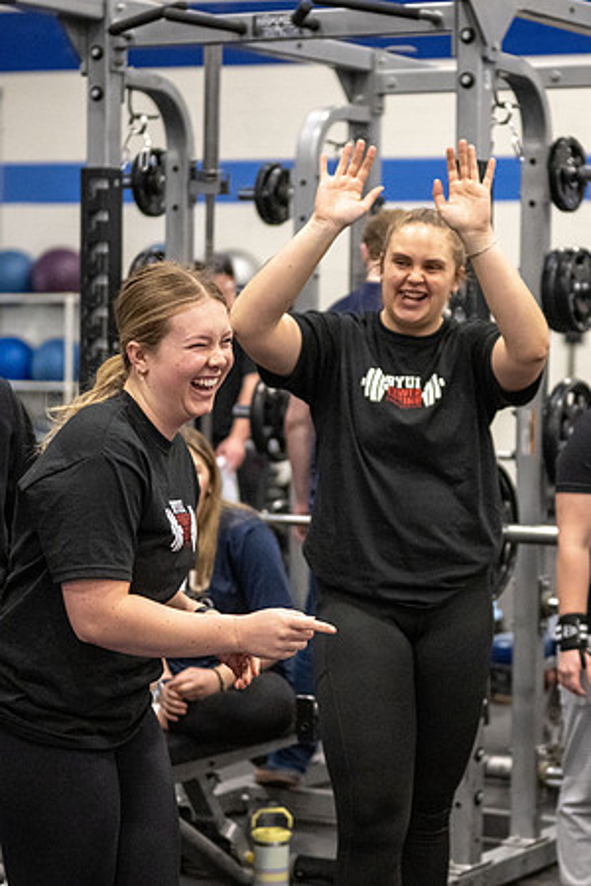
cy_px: 443
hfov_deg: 13.0
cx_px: 378
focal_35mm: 105
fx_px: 2585
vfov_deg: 19.5
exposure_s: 1/250
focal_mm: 70
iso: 6400
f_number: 2.8
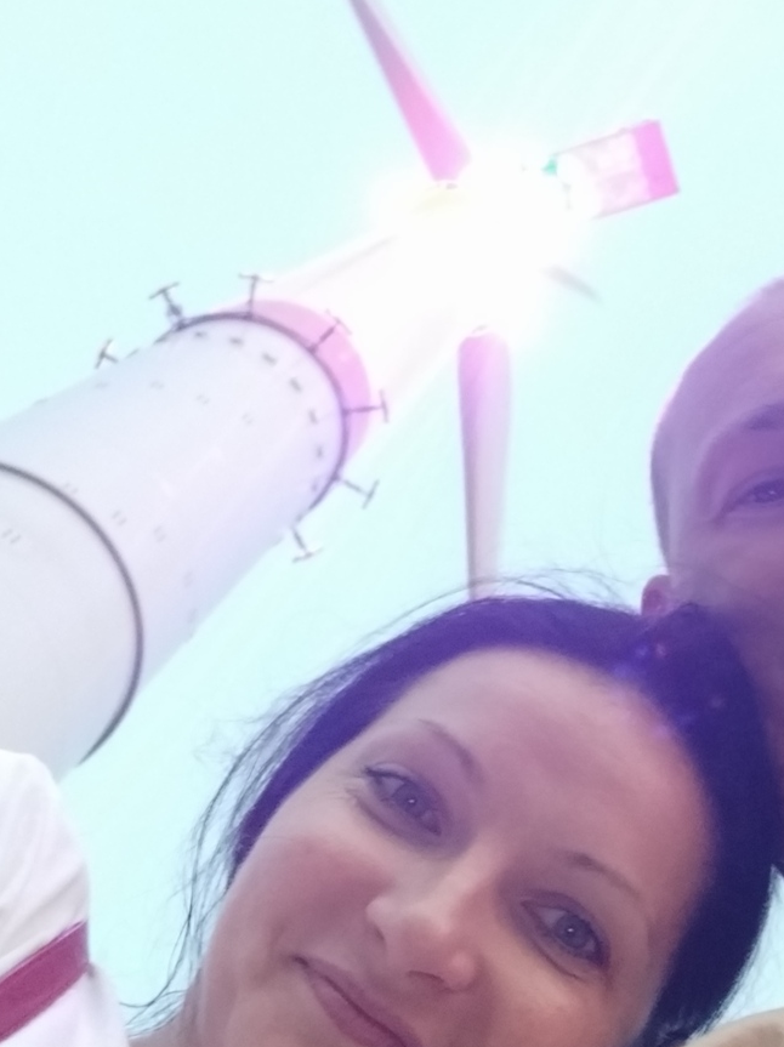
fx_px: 1421
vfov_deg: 40.4
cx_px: 609
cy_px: 456
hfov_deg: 30.2
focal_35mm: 47
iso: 1185
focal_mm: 3.86
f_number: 2.2
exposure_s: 1/20
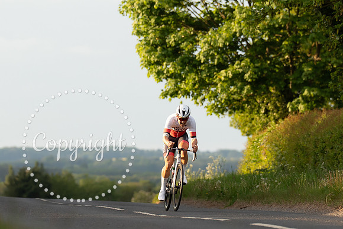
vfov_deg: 3.0
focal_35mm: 455
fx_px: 4337
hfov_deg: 4.5
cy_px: 176
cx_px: 172
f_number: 4
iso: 500
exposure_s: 1/1000
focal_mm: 200
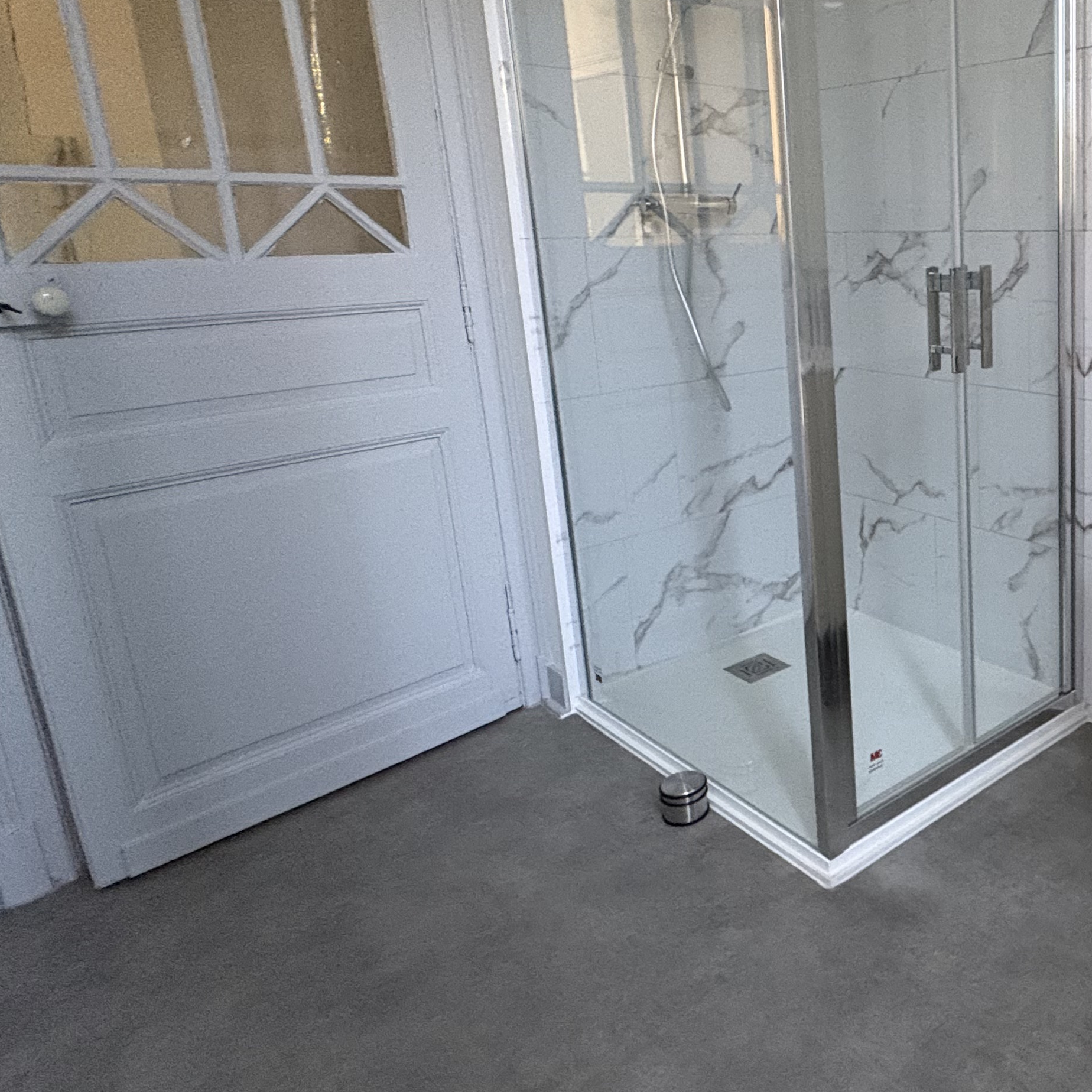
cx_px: 999
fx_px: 964
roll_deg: +1.7
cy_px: 445
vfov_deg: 58.7
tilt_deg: -12.7
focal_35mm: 27
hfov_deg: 51.5
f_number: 2.2
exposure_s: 1/60
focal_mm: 2.22
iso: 800
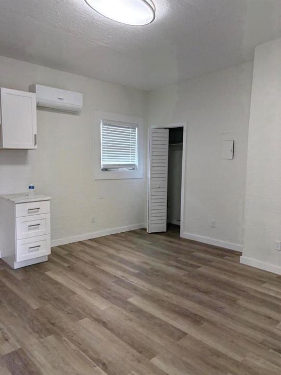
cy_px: 188
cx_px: 140
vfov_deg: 67.3
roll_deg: -1.2
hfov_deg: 53.1
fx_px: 281
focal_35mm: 26
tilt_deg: -3.8
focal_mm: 5.96
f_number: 1.6
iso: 125
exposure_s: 1/120
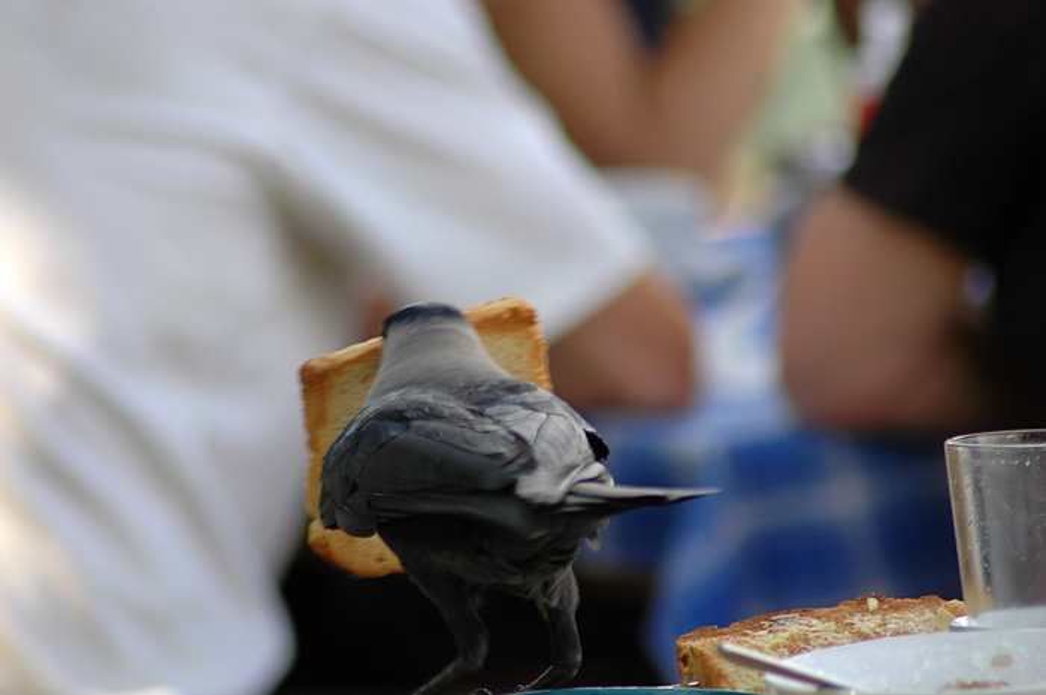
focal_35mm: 450
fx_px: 13060
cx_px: 523
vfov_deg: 3.0
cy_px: 348
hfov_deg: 4.6
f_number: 5.6
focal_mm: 300
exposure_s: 1/160
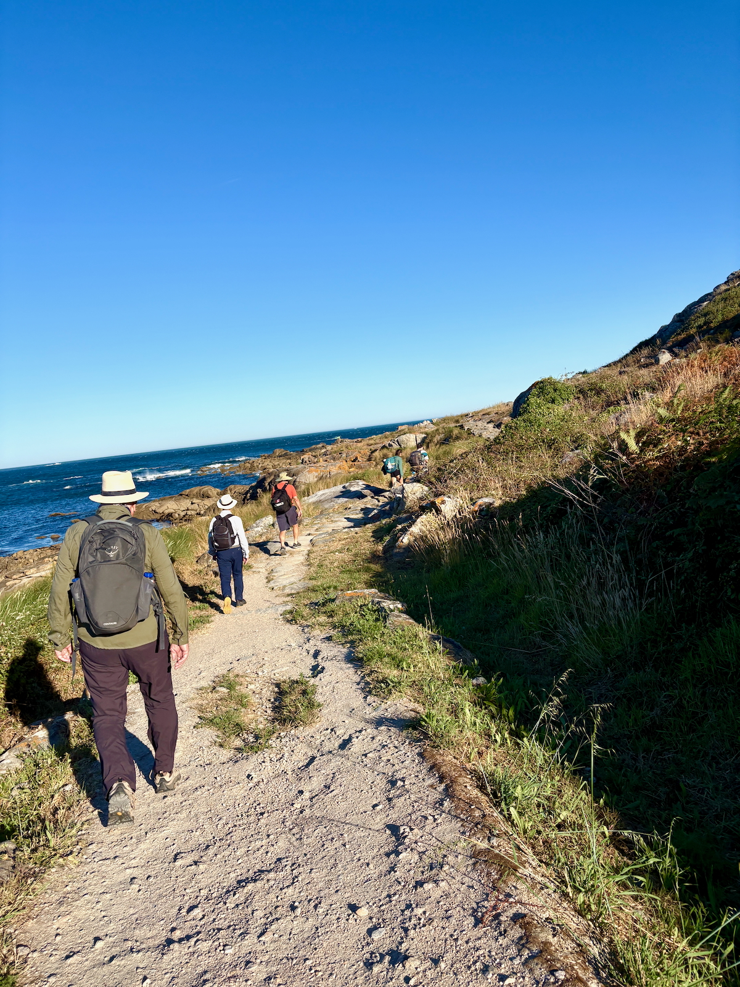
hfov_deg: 53.1
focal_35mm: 26
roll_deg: +11.8
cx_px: 370
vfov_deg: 67.3
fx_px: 741
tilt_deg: -1.0
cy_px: 494
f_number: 1.6
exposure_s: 1/3623
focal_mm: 5.96
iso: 50
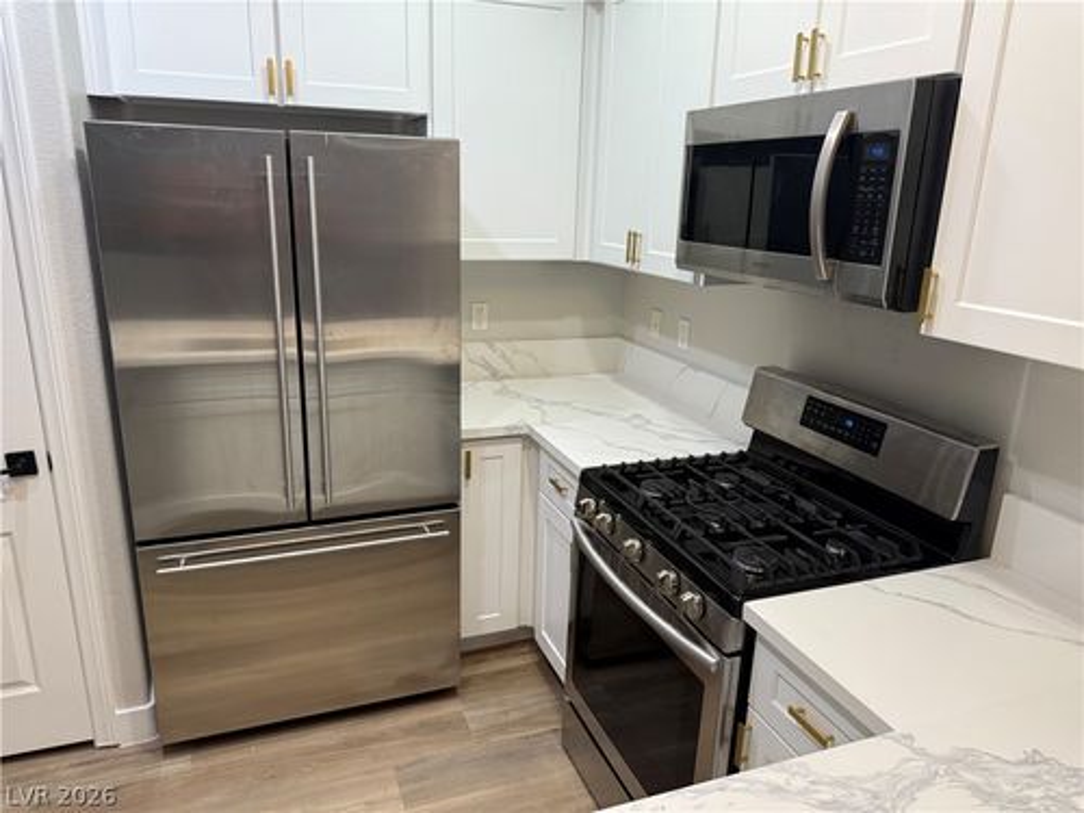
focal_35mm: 24
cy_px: 406
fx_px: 752
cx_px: 542
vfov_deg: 56.8
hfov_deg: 71.6
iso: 125
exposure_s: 1/60
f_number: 1.78
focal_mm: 6.76
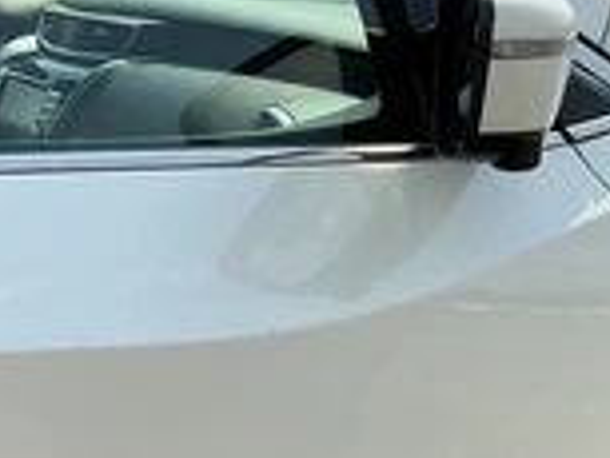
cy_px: 534
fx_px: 1287
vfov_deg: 19.2
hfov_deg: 26.5
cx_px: 211
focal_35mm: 73
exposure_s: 1/1490
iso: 25
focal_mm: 3
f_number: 1.8
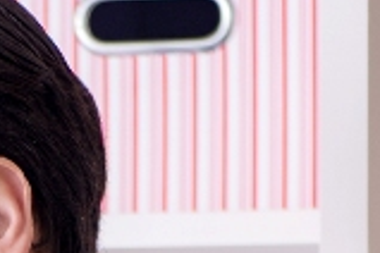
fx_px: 7040
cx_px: -535
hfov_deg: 3.1
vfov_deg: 2.0
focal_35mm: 667
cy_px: 696
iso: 160
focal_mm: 105
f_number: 4
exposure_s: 1/125
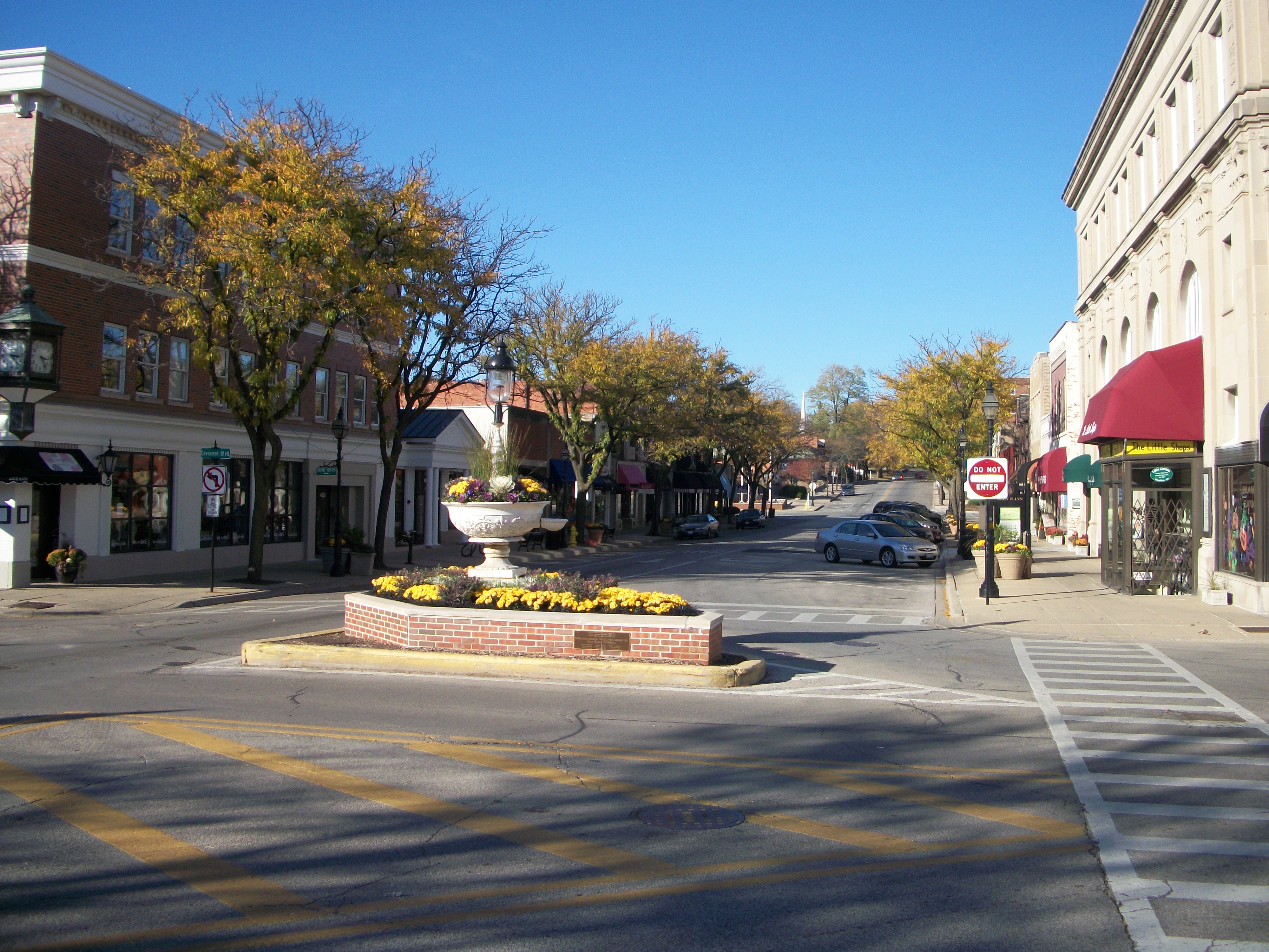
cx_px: 634
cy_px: 476
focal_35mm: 35
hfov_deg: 52.6
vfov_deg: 40.7
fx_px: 1283
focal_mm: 6.3
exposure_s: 1/1000
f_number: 3.1
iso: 80
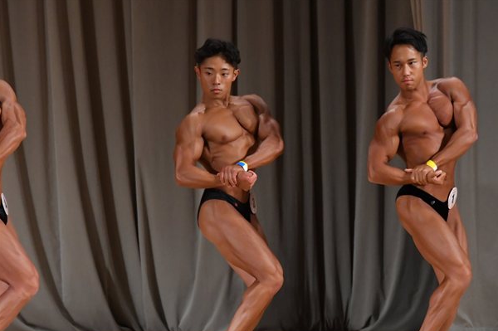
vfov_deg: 3.9
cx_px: 317
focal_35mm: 349
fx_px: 4824
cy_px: 209
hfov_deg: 5.9
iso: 3200
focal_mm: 180
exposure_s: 1/400
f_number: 5.6
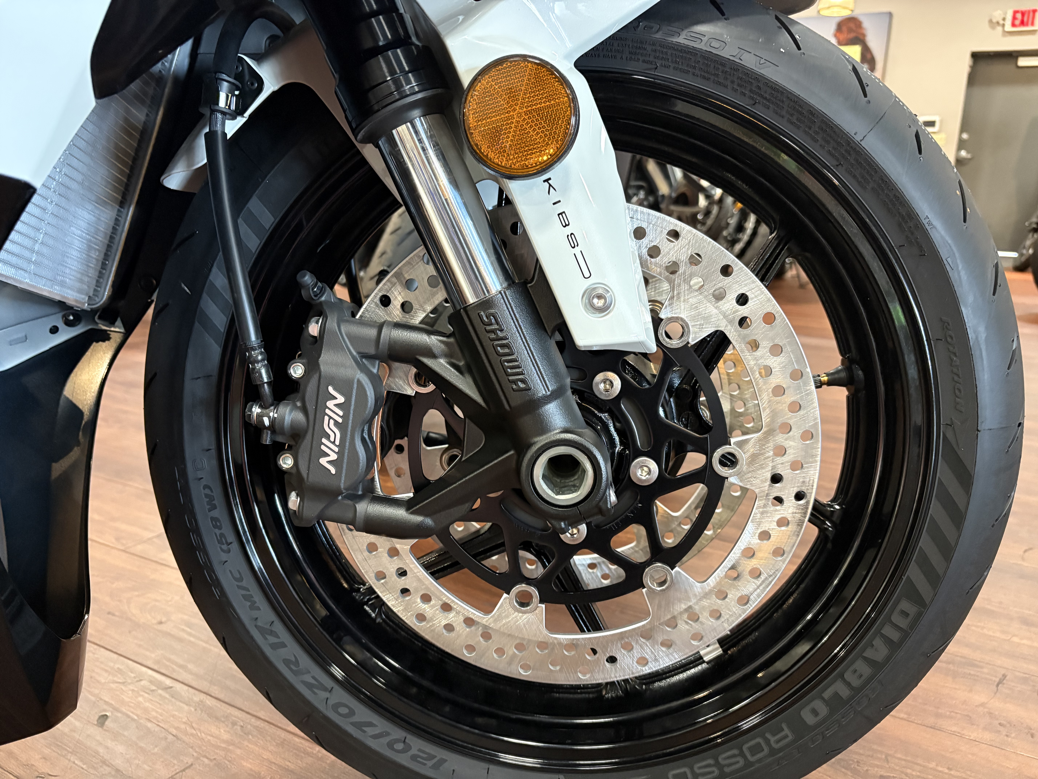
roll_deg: -1.7
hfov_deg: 67.3
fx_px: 780
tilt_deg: -13.5
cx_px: 519
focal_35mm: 26
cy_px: 390
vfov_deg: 53.1
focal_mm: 5.96
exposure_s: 1/40
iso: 640
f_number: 1.6
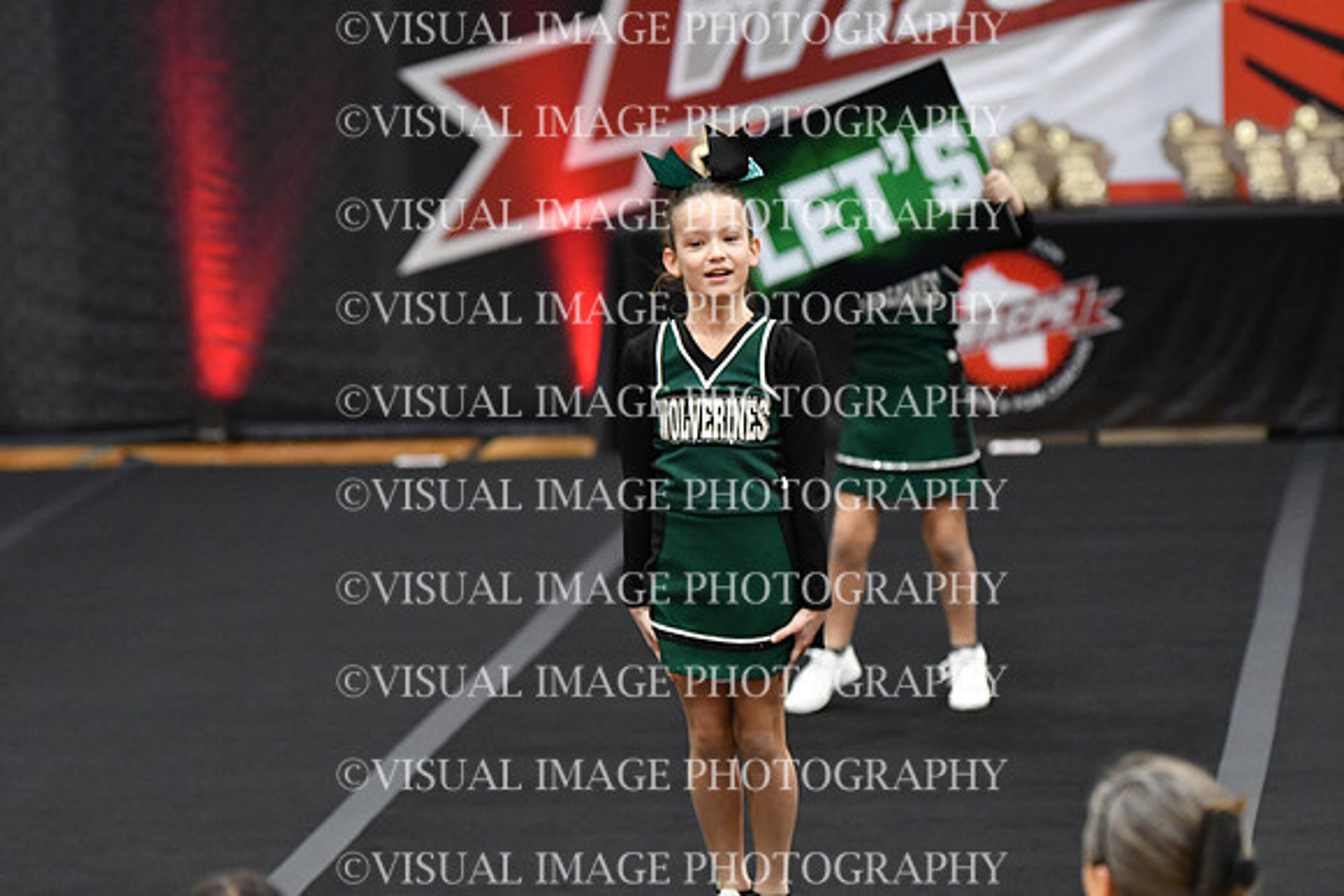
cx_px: 672
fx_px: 7543
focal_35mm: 202
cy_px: 448
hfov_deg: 10.2
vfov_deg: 6.8
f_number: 2.8
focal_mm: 135
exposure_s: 1/800
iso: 5000
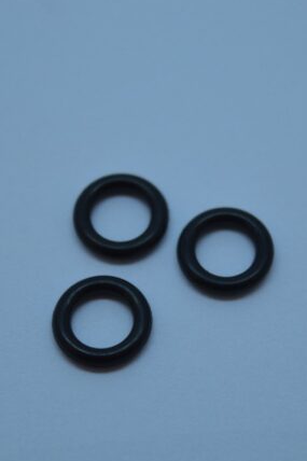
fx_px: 1777
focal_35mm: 139
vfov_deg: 14.8
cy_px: 253
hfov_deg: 9.9
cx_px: 164
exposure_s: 1/125
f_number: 5.6
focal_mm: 55
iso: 220
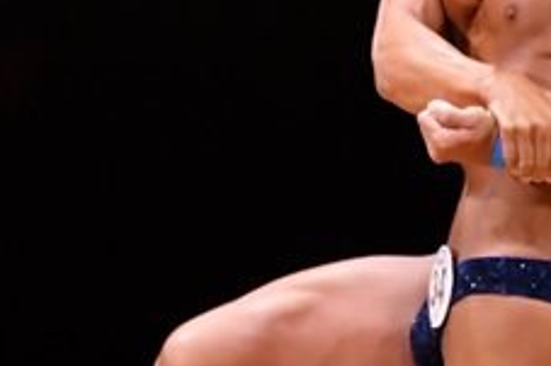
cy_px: 162
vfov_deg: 1.3
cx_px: 499
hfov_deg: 1.9
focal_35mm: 1077
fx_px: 16472
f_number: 5.6
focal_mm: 210
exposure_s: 1/400
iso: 4000
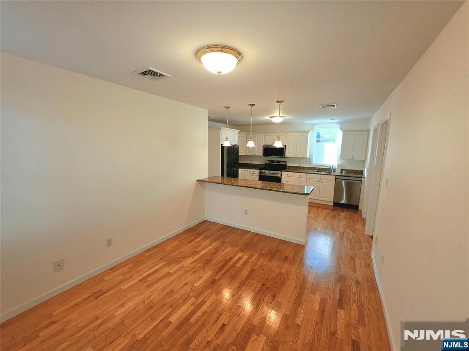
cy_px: 176
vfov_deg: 89.9
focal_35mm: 13
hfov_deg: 106.2
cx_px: 234
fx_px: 176
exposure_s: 1/60.2
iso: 50
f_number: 1.9
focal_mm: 2.2
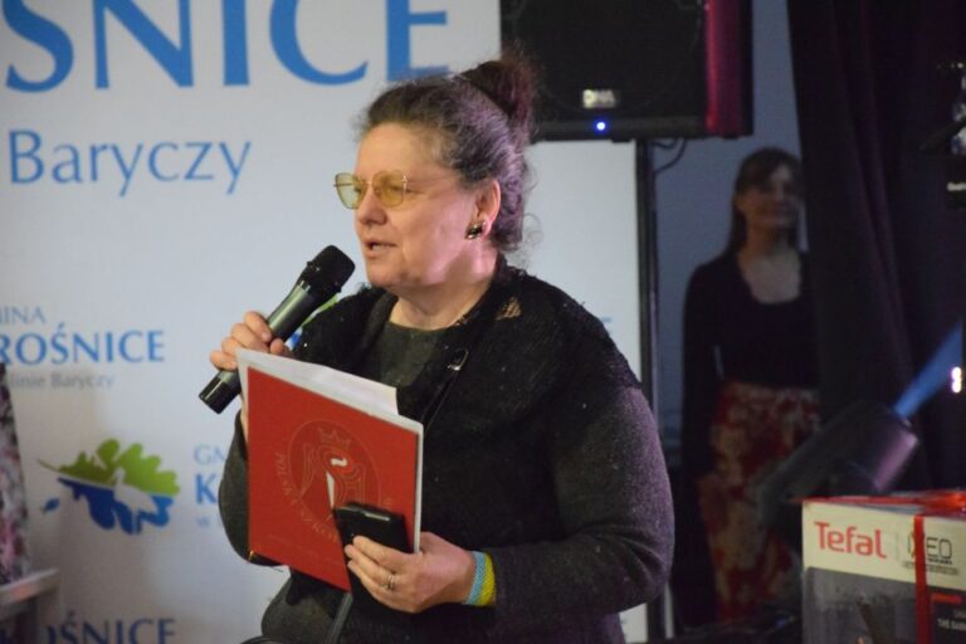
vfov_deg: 8.7
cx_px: 483
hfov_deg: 13.0
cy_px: 322
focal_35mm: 158
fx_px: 4226
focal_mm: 105
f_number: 5.6
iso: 12800
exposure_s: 1/100
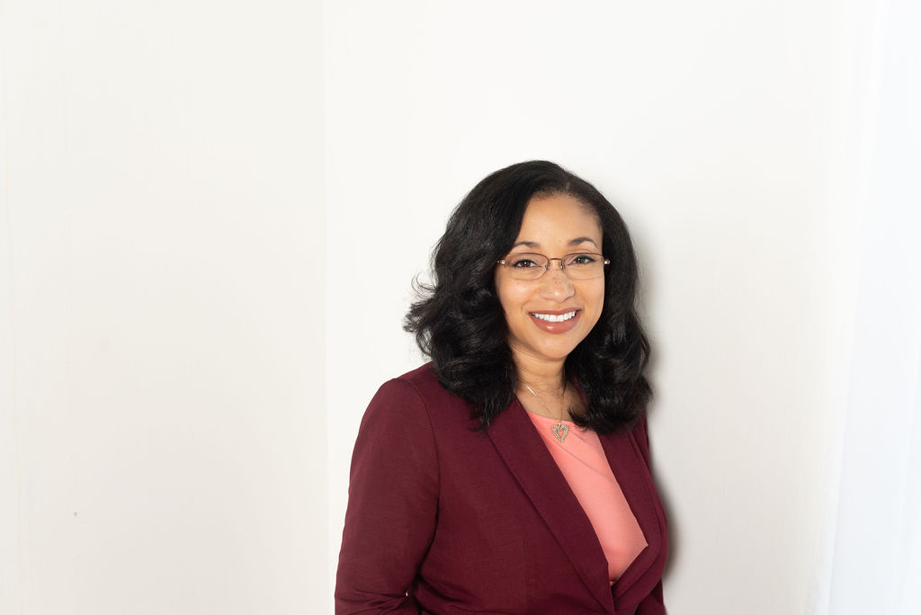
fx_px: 1280
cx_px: 460
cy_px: 308
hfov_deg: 39.6
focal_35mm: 50
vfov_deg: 27.0
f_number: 5
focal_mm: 50
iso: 100
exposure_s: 1/125
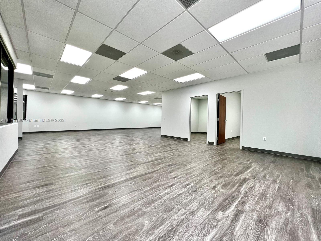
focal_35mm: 13
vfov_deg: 89.9
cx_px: 160
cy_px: 120
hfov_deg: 106.2
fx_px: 121
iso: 125
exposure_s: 1/122
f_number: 1.8
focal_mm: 1.57
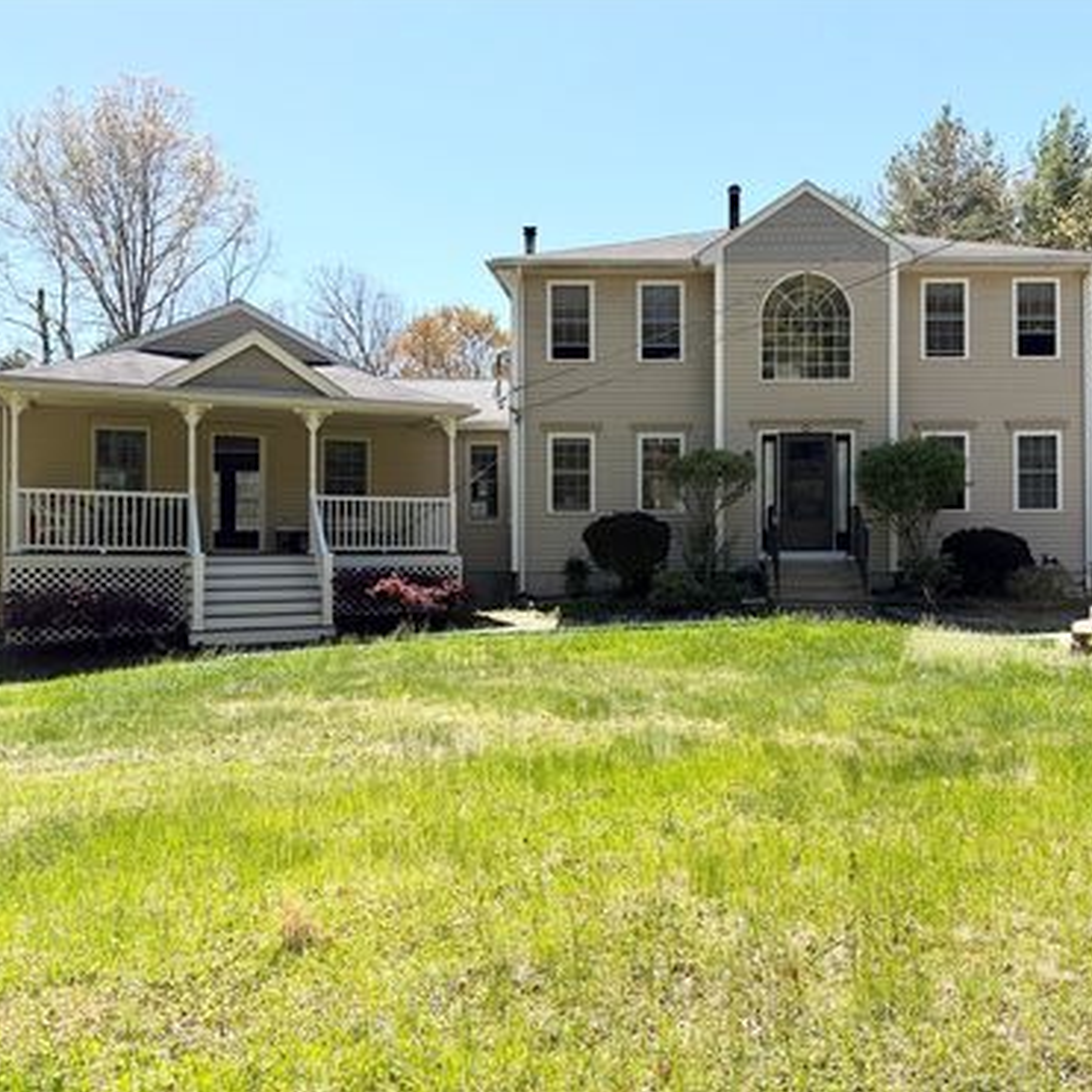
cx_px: 665
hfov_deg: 52.1
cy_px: 543
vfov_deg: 52.5
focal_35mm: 31
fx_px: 1106
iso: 50
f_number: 1.6
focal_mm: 5.96
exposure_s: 1/2451
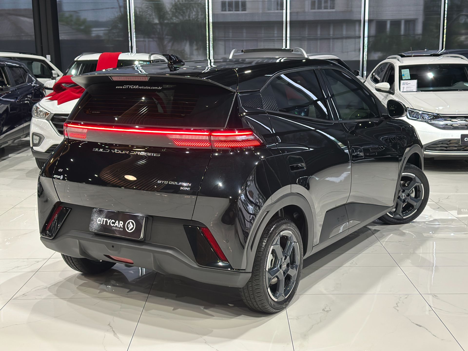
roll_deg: +0.4
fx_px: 649
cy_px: 176
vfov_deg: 30.3
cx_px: 234
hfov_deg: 39.7
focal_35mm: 48
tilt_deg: -10.7
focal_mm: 6.86
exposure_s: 1/60
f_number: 1.78
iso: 250
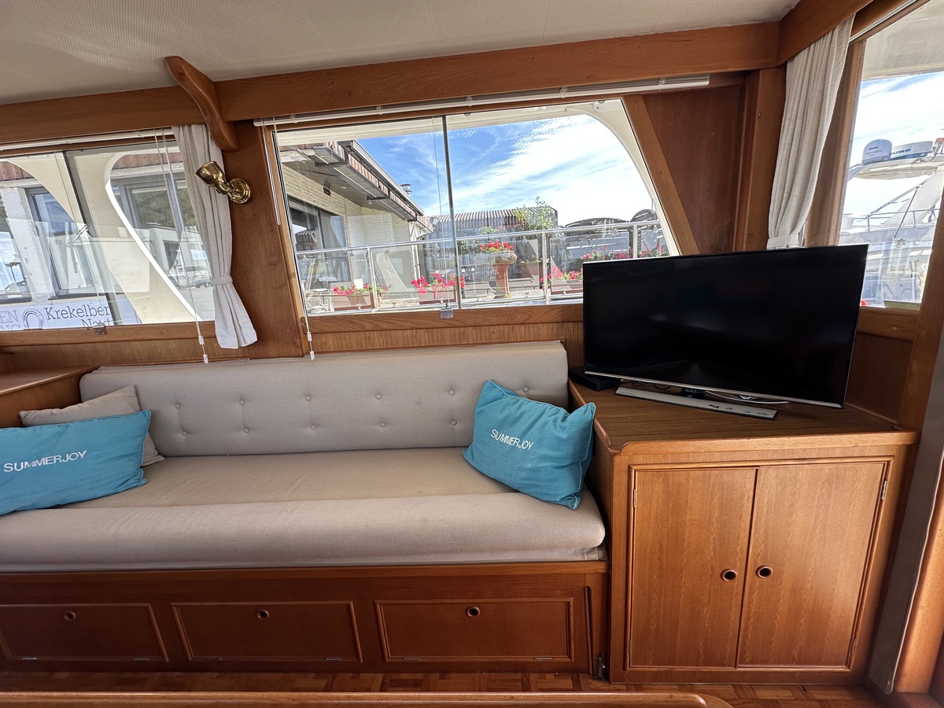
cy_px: 354
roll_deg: +3.8
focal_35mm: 14
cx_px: 472
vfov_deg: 85.7
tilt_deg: -11.1
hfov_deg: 102.1
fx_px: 382
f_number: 2.2
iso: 40
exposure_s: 1/248
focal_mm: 2.22
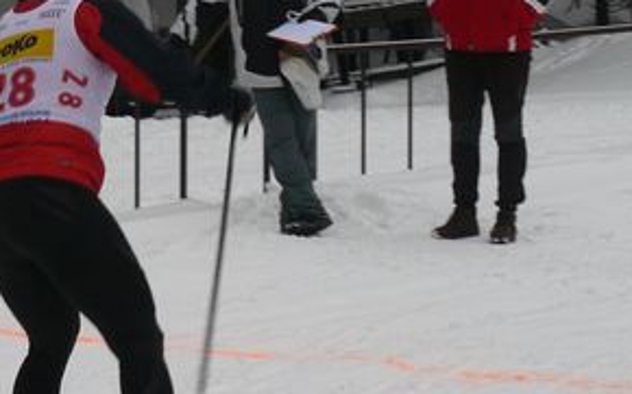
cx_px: 309
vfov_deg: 7.0
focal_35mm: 187
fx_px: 3220
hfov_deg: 11.2
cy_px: 155
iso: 100
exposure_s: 1/125
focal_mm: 13.4
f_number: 3.2
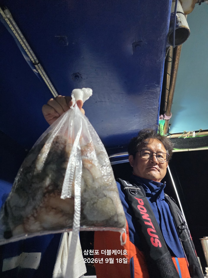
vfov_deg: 73.9
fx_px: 184
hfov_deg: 58.9
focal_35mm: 23
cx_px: 104
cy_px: 139
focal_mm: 6.3
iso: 2000
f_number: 1.7
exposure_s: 1/120
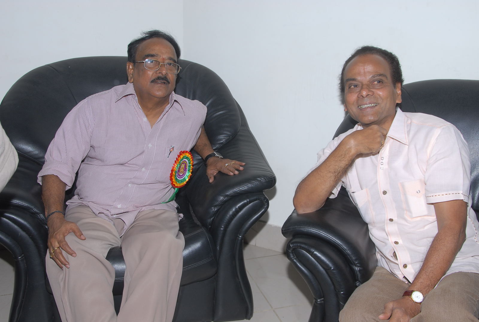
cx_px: 240
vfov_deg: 33.2
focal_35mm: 40
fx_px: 540
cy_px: 161
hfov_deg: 47.8
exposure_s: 1/125
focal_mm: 27
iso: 200
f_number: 7.1
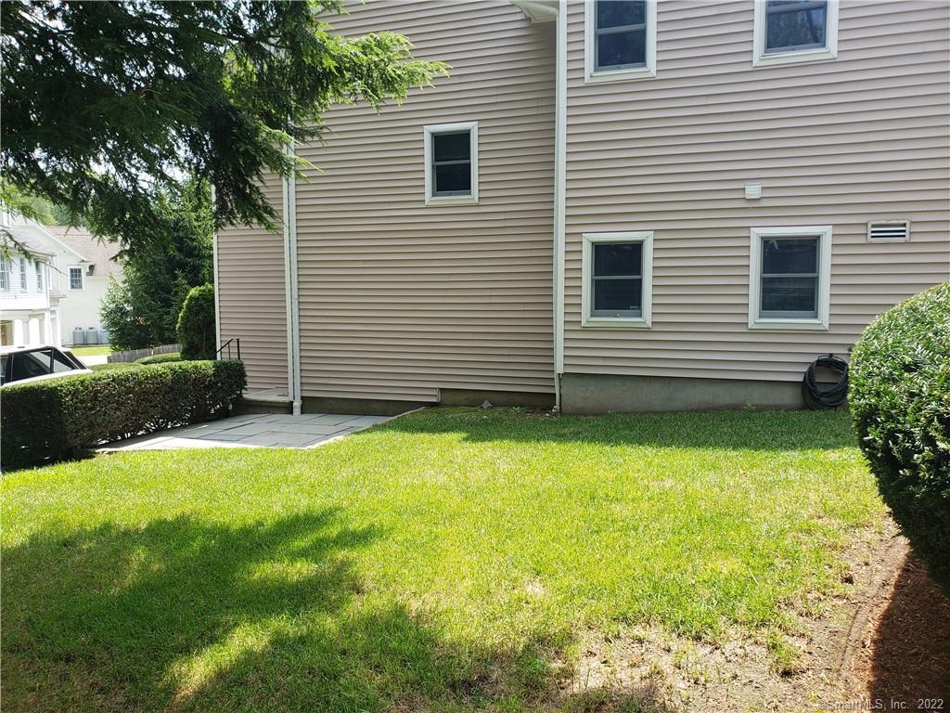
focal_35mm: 26
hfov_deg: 67.3
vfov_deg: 53.1
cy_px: 356
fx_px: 714
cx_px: 475
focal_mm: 4.3
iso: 50
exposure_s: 1/276
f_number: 2.4
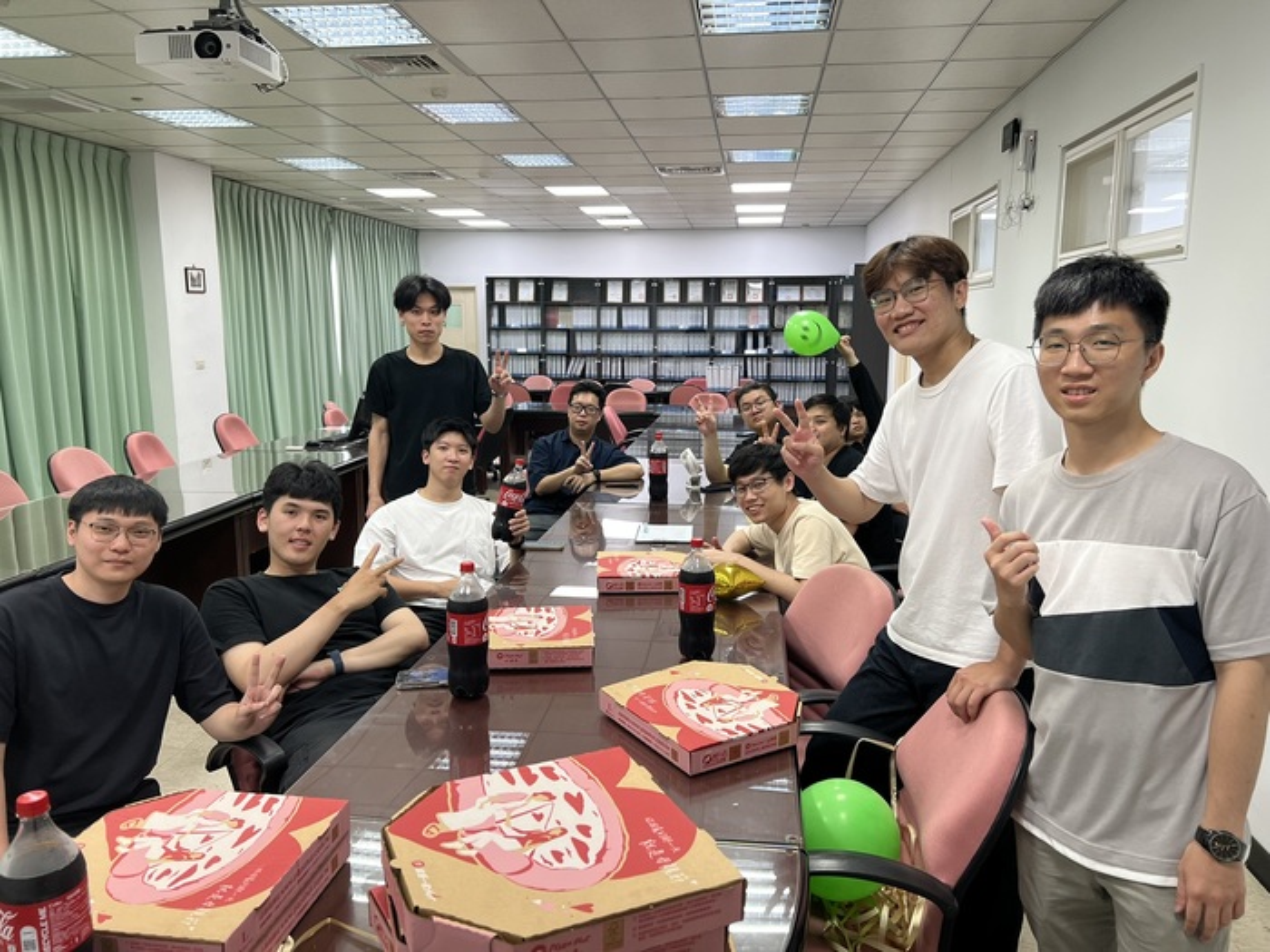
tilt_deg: -9.7
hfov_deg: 67.3
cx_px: 635
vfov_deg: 53.1
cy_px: 476
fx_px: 954
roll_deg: -0.2
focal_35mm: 26
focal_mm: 5.7
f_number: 1.5
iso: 64
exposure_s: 1/60
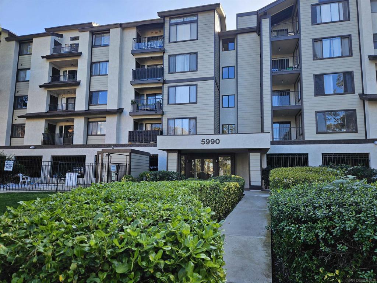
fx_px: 250
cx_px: 188
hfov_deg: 73.9
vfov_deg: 58.9
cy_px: 142
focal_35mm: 23
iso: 32
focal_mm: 5.4
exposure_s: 1/523
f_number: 1.8
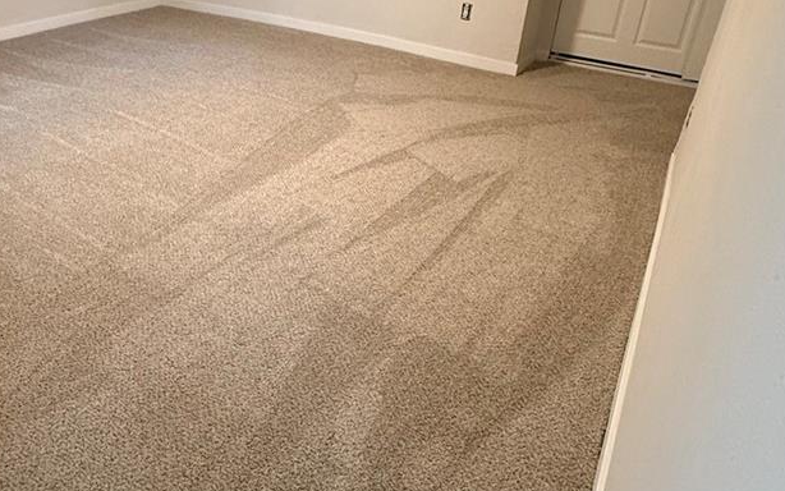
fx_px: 621
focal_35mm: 29
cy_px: 171
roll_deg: -3.4
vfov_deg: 42.7
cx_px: 336
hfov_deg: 64.3
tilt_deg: -27.1
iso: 400
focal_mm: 2.22
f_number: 2.2
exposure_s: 1/60
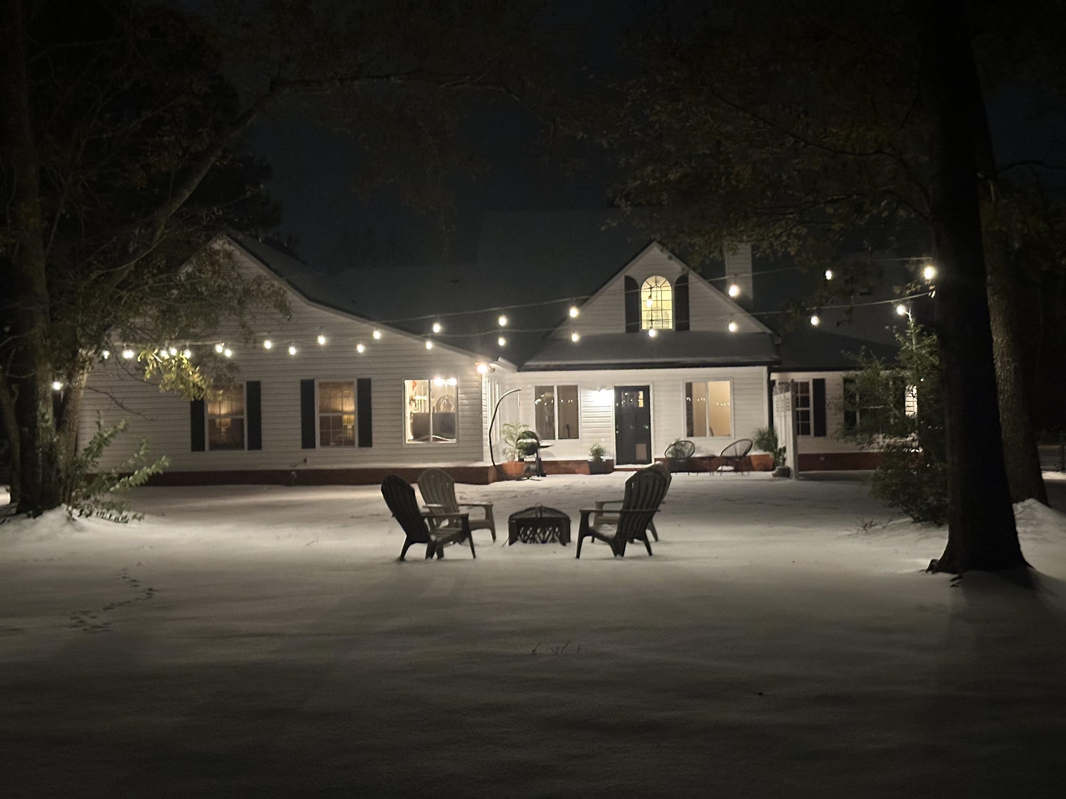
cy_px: 400
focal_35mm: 48
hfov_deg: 39.7
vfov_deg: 30.3
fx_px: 1478
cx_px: 533
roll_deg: +1.8
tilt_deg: +3.3
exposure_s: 1/20
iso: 640
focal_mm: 6.86
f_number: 1.78
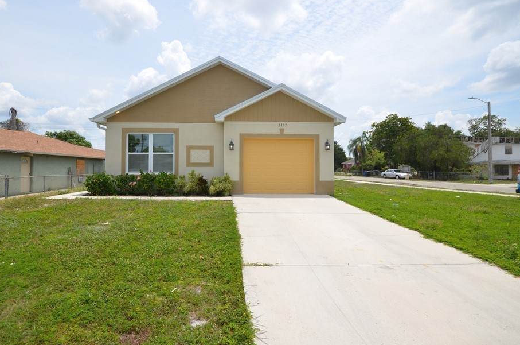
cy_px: 158
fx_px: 259
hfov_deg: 89.8
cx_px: 235
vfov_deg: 67.0
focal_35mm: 18
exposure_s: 1/250
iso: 100
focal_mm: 10
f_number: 8
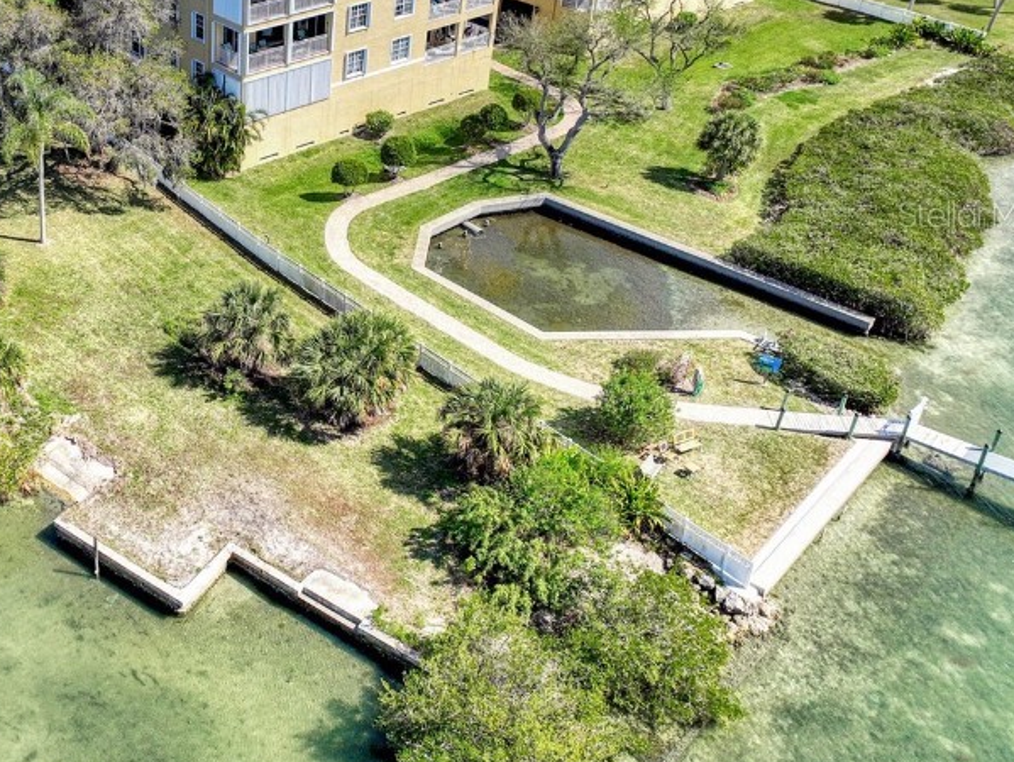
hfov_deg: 43.4
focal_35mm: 41
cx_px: 191
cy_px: 213
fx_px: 1202
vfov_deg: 34.6
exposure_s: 1/2000
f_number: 2.8
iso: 100
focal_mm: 12.3
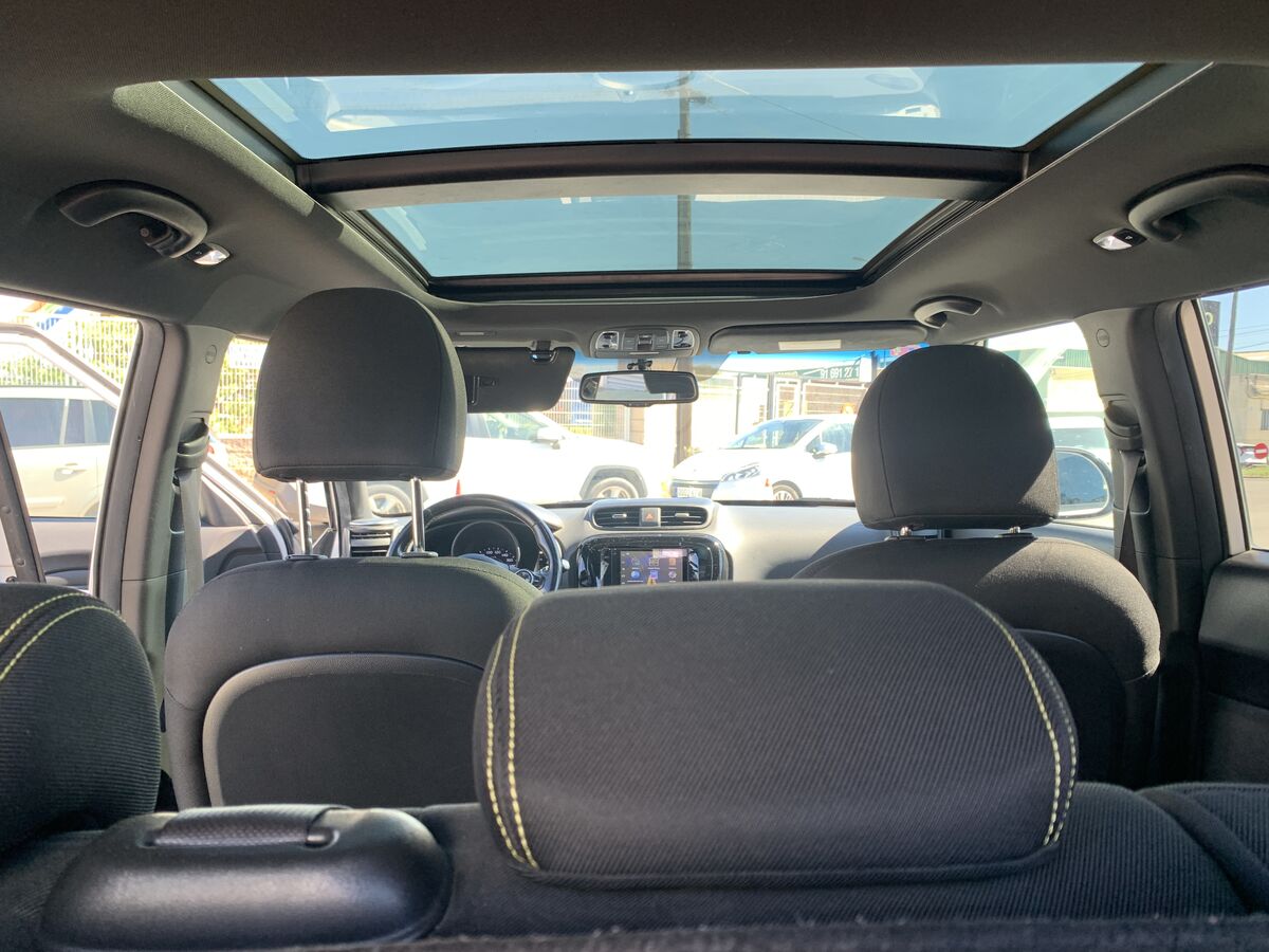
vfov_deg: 53.1
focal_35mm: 26
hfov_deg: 67.3
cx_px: 634
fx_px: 953
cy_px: 476
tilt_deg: -3.9
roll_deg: -1.0
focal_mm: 4.25
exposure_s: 1/121
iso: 50
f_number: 1.8
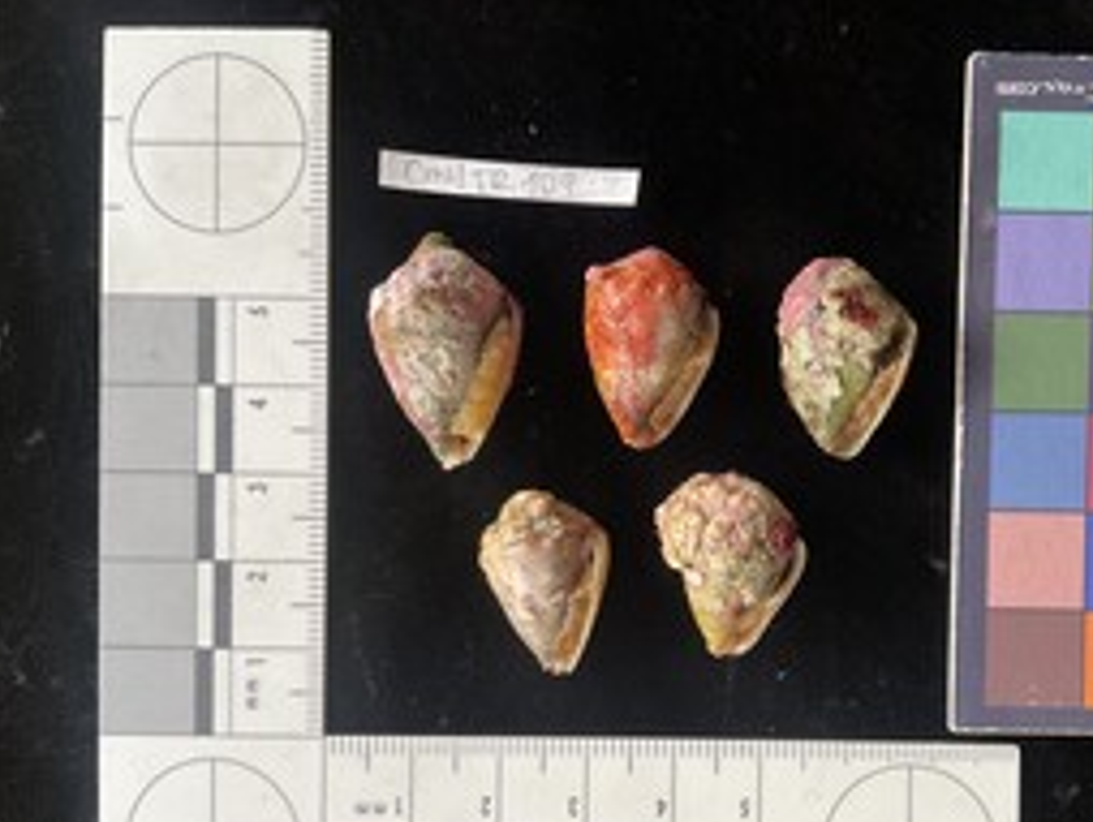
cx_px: 736
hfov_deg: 46.0
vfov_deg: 35.9
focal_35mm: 40
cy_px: 488
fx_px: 1264
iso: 100
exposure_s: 1/60
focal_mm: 3
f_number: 1.8
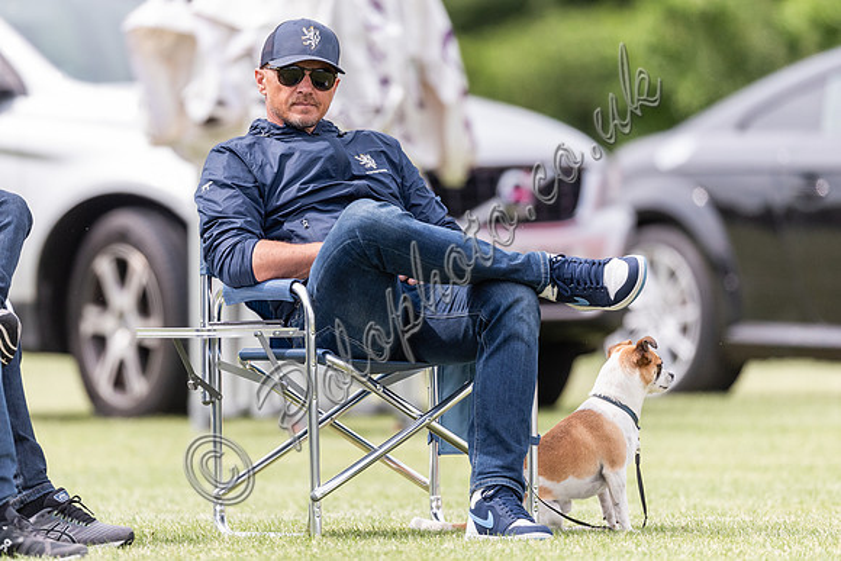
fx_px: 13994
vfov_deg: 2.3
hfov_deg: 3.4
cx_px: 352
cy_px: 249
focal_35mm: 599
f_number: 4
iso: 640
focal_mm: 500
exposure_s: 1/3200
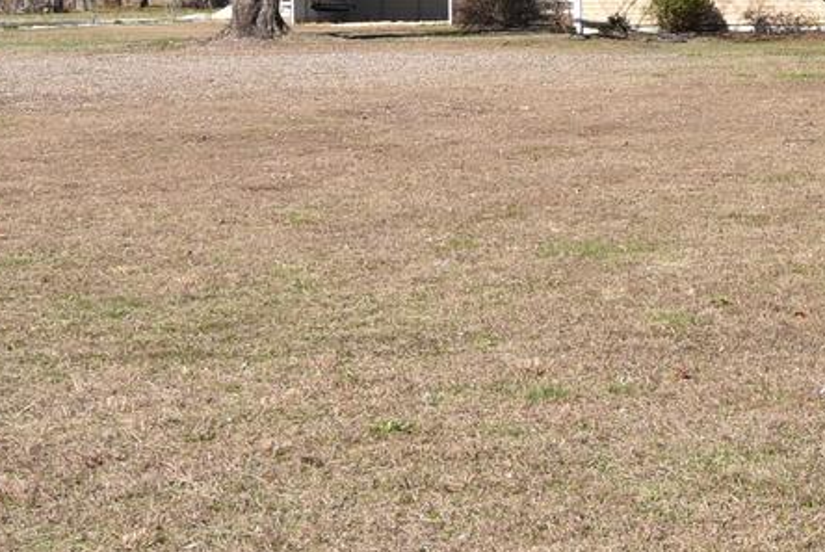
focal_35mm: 107
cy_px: -32
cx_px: 896
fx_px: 2454
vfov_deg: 12.6
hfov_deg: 18.4
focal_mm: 22
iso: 800
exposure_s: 1/800
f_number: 14
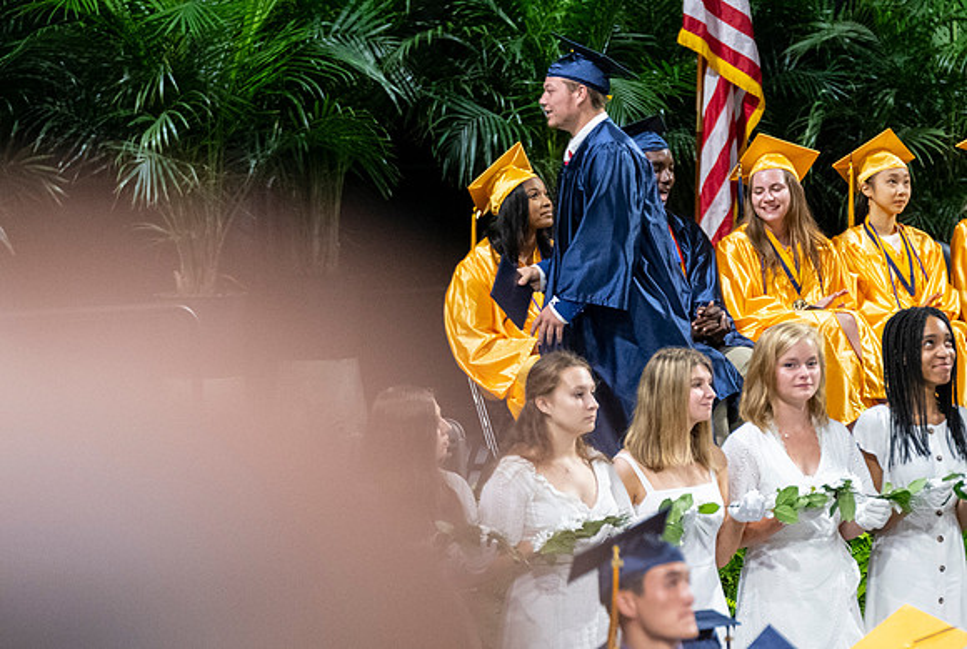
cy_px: 326
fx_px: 10870
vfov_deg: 3.4
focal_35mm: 404
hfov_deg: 5.1
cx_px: 620
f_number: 4
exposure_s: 1/200
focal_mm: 200
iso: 2000
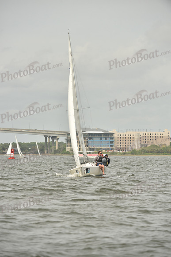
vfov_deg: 7.9
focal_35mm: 260
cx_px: 86
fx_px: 1851
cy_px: 128
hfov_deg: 5.3
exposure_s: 1/1600
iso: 320
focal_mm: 260
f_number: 6.3
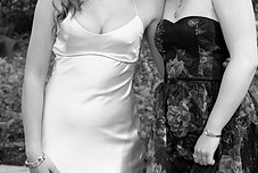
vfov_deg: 8.3
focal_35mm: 166
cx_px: 144
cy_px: 19
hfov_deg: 12.4
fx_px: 1191
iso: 1250
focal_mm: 65
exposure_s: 1/800
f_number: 7.1
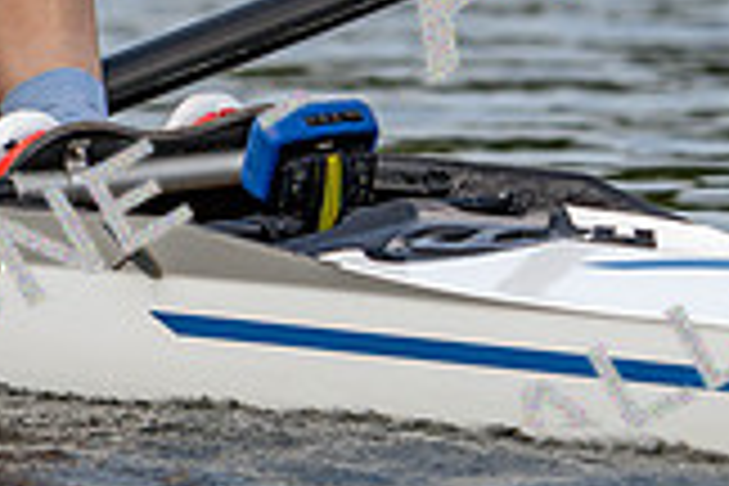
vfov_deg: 1.3
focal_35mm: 1056
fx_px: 21382
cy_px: -344
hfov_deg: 2.0
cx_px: 18
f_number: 5.6
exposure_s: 1/1600
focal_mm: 295
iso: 400
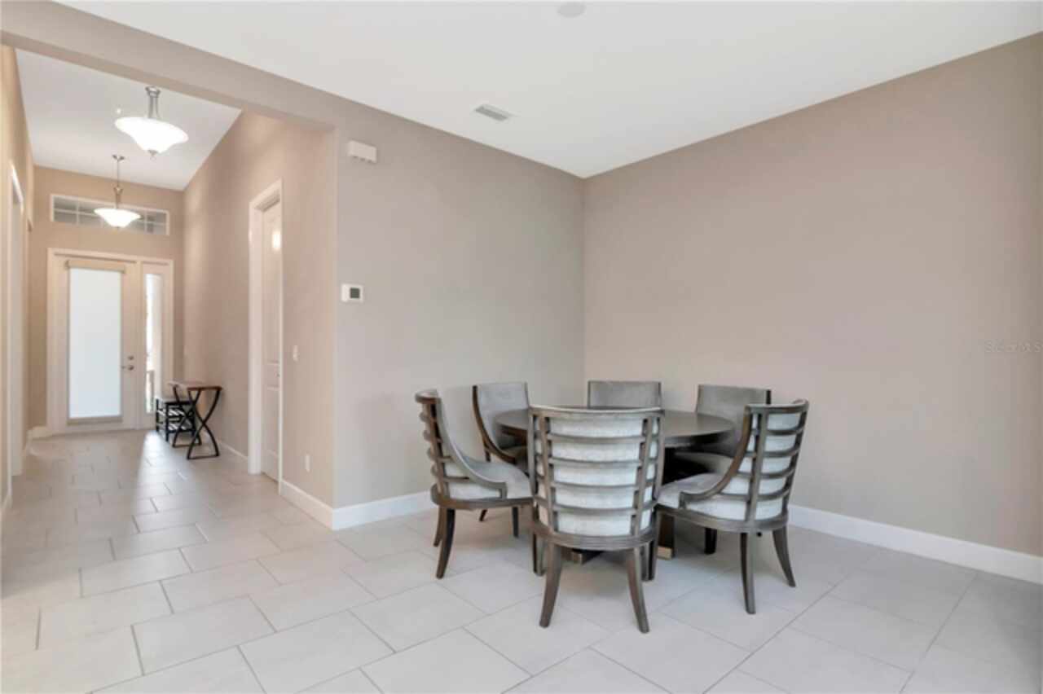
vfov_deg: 72.0
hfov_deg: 95.0
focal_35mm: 16
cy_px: 347
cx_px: 522
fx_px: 478
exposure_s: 1/40
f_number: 9
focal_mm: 11
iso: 1000
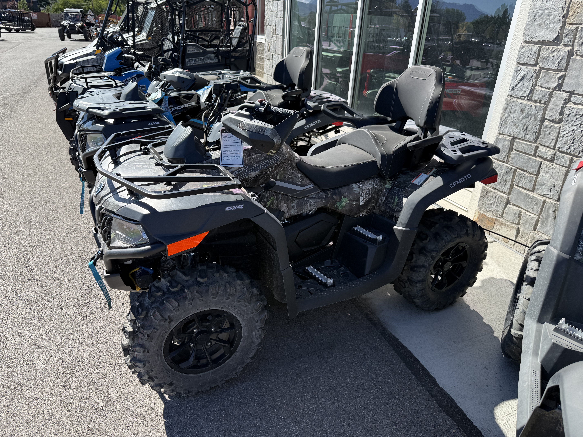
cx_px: 292
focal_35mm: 24
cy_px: 218
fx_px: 404
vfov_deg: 56.8
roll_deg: -3.5
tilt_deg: -24.5
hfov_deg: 71.6
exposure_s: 1/1727
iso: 80
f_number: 1.78
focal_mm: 6.76
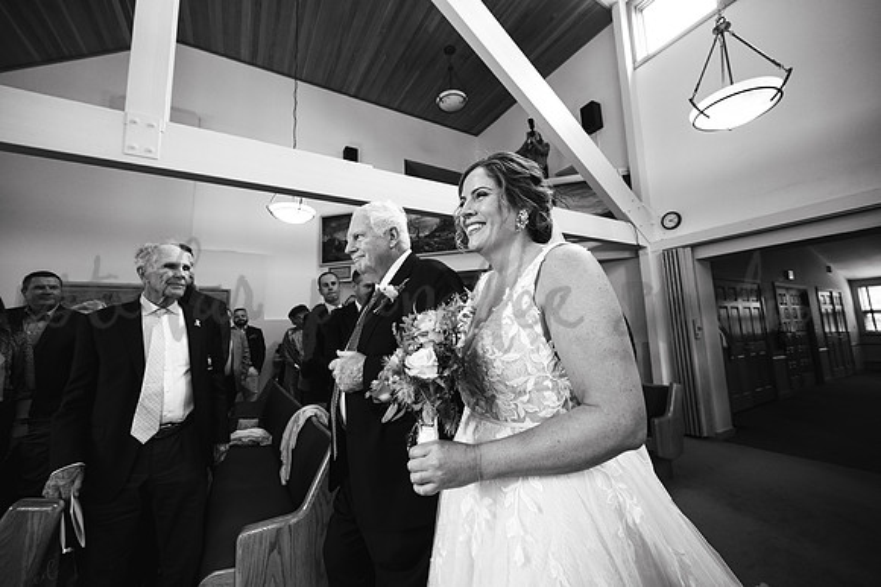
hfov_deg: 104.3
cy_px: 294
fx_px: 342
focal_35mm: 14
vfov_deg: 81.1
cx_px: 440
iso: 1250
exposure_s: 1/125
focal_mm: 14
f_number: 4
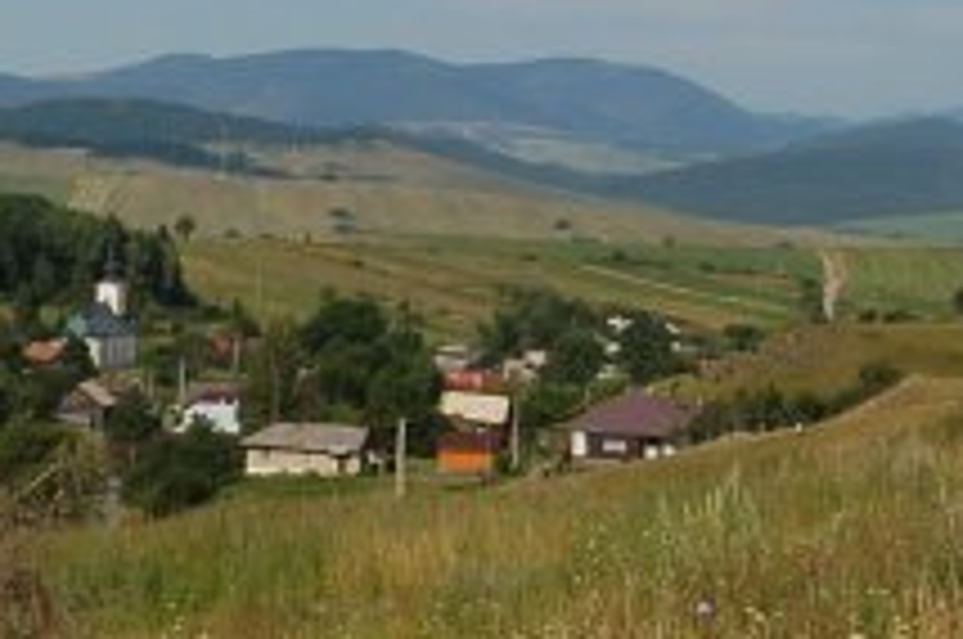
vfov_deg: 13.5
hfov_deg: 19.4
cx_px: -76
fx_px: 2698
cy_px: 414
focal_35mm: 101
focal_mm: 18
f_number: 22
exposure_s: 1/80
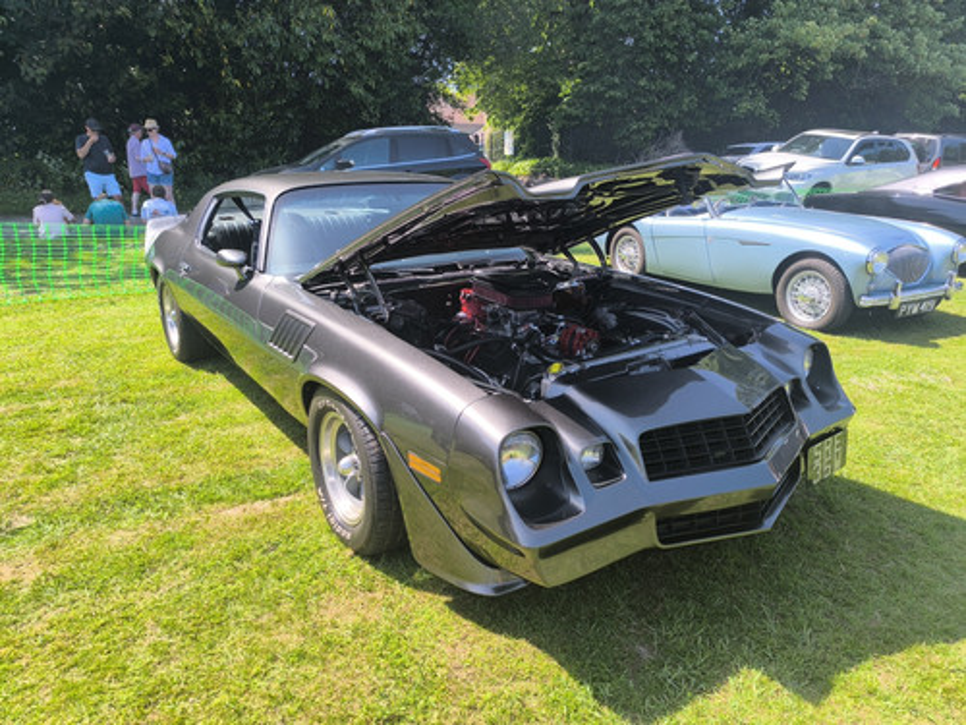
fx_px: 642
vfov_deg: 58.9
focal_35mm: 23
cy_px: 362
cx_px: 483
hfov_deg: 73.9
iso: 50
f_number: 1.65
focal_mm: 6.14
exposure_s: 1/503
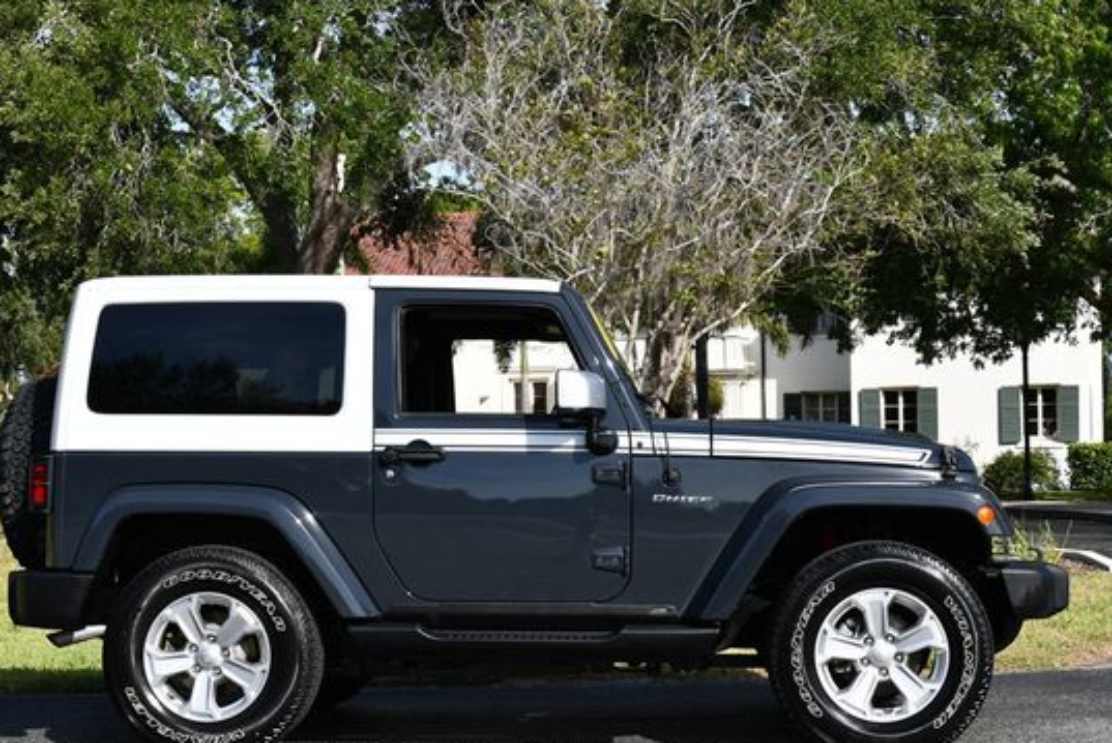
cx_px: 534
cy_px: 404
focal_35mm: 62
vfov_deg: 21.9
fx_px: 1917
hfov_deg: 32.4
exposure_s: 1/250
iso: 125
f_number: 8
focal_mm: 26
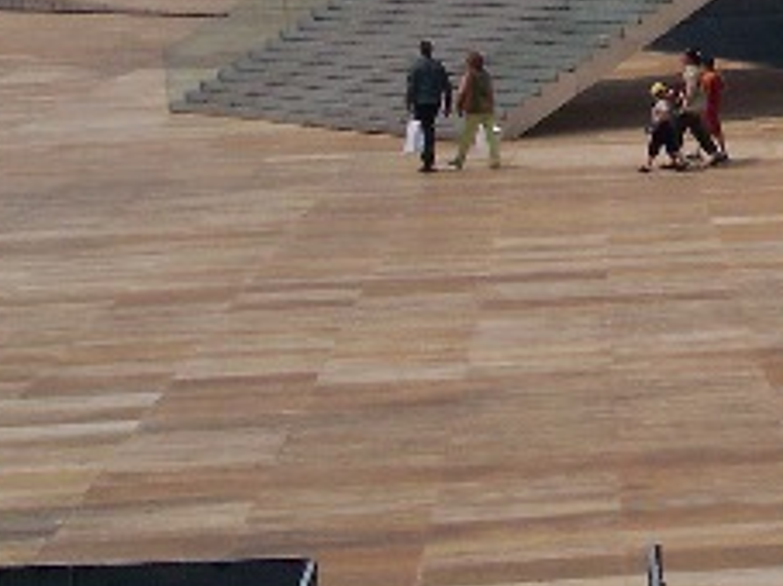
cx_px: 942
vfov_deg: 10.7
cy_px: -234
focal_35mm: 134
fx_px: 3029
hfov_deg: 14.3
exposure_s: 1/1000
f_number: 4.8
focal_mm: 8
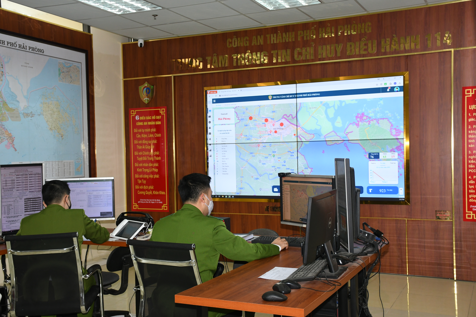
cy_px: 158
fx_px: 535
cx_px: 238
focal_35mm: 40
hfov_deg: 47.9
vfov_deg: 33.0
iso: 800
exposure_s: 1/250
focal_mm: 27
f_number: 4
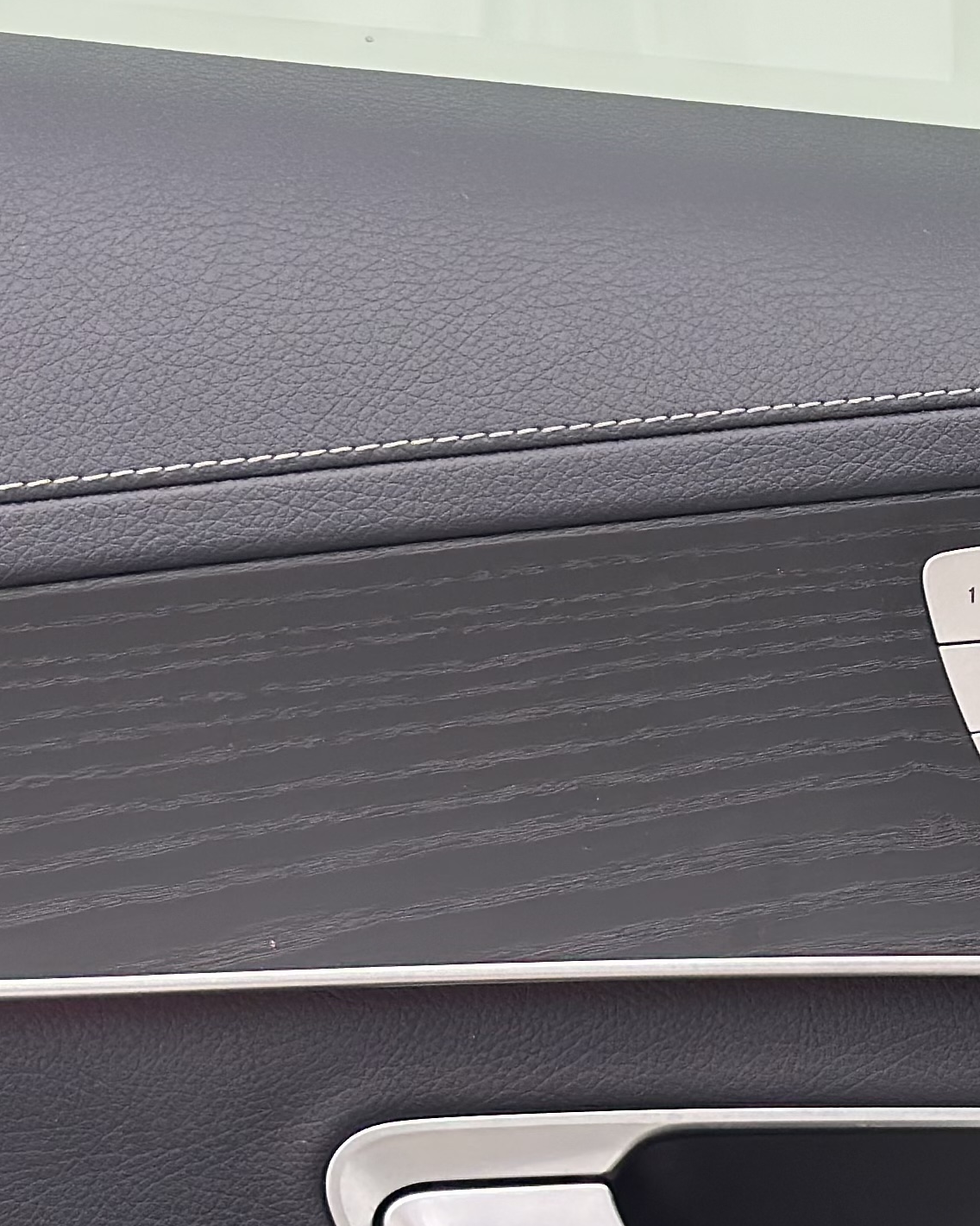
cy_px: 604
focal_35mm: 133
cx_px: 1102
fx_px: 4822
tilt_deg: -7.1
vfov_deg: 14.5
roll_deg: +0.1
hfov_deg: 11.4
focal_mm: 6.86
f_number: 1.78
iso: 80
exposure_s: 1/141
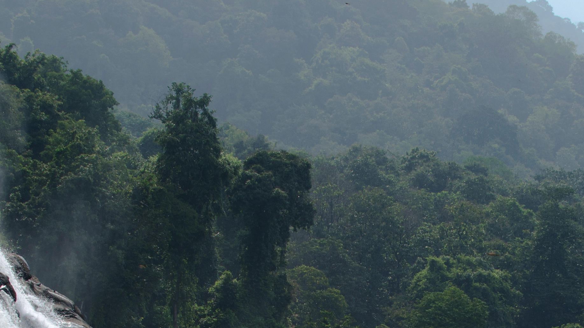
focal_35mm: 147
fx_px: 2282
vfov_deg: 8.1
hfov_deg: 14.6
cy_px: 460
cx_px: 372
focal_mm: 35
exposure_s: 1/160
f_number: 8
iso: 100
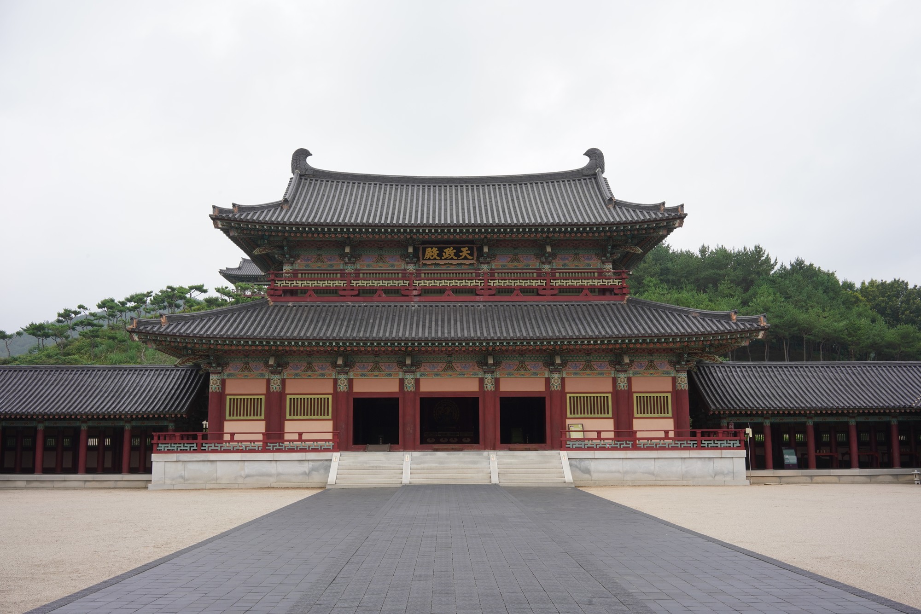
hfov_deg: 54.4
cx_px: 460
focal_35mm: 35
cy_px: 307
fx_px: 895
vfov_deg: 37.9
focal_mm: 35
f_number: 16
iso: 400
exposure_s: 1/80
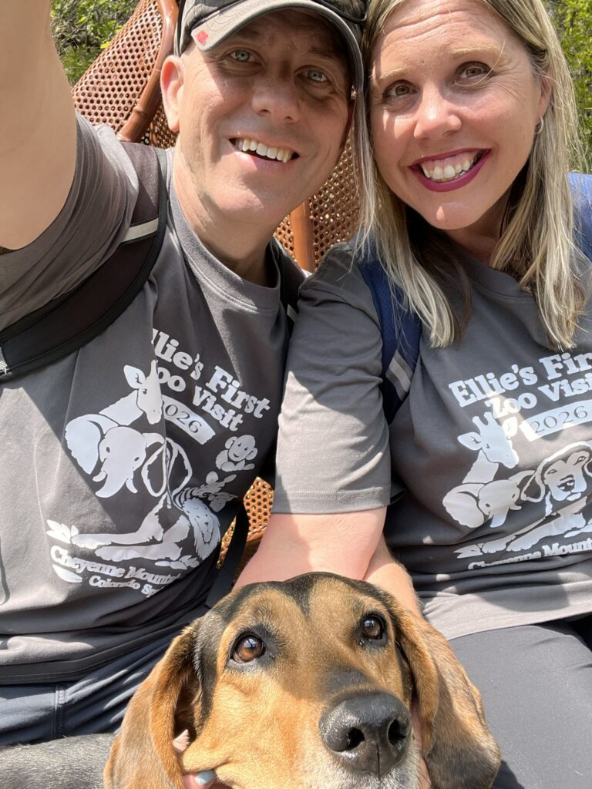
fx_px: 684
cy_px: 394
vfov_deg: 60.0
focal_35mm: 30
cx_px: 296
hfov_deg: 46.8
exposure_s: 1/178
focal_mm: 2.71
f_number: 2.2
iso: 25
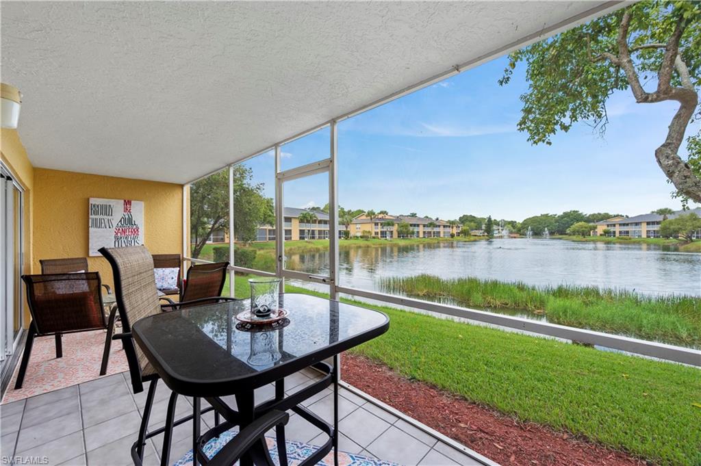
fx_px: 272
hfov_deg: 104.3
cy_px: 233
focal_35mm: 14
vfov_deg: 81.1
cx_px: 350
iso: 320
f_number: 9
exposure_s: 1/20
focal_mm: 14
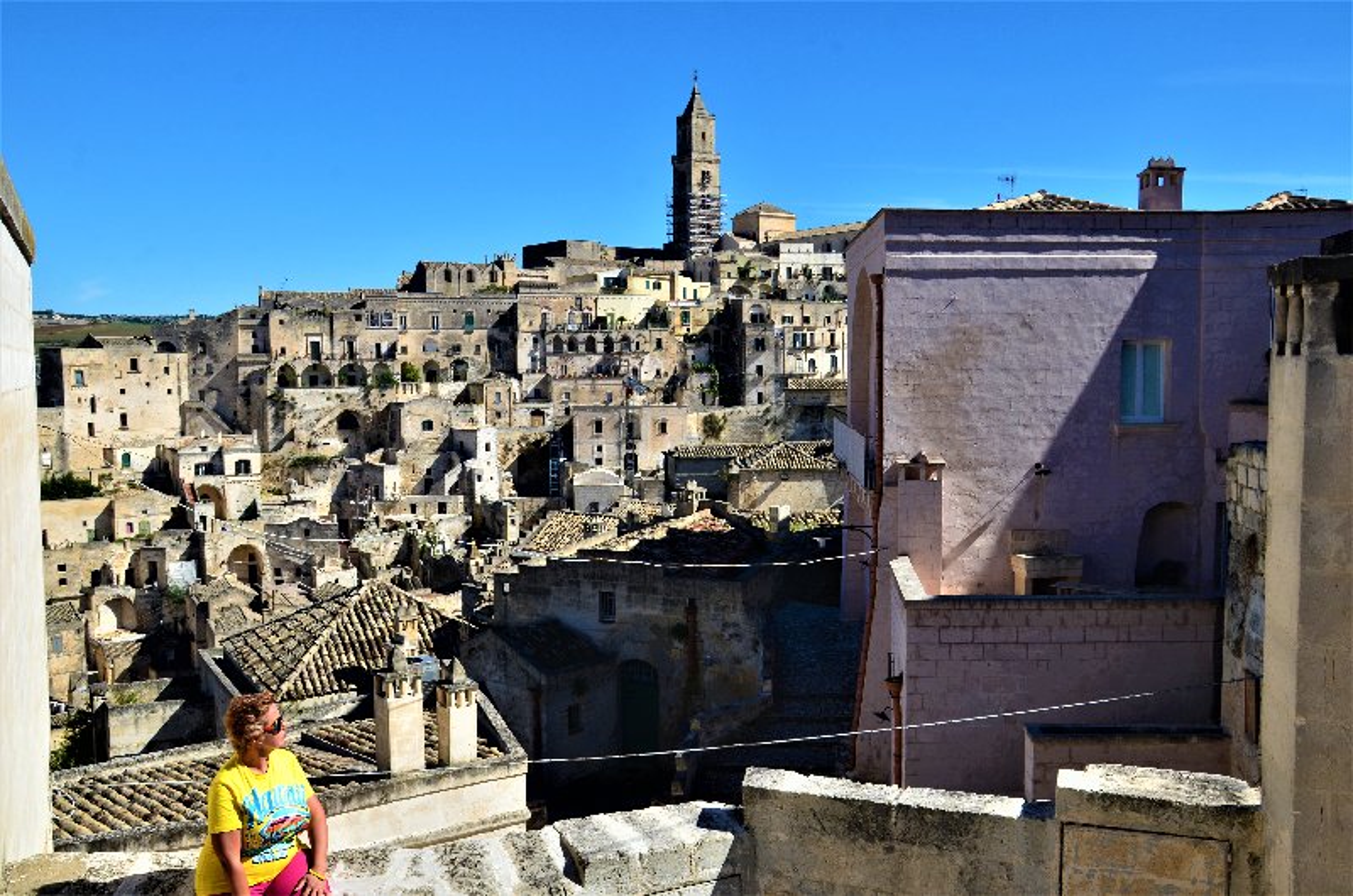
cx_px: 676
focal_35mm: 33
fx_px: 1238
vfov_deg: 39.8
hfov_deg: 57.3
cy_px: 448
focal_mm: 22
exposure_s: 1/125
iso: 200
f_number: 11
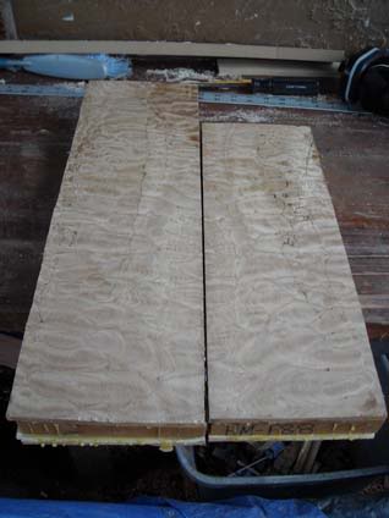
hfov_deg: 40.7
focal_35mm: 35
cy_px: 259
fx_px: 524
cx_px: 194
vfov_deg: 52.6
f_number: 2.8
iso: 64
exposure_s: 1/125
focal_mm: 5.7
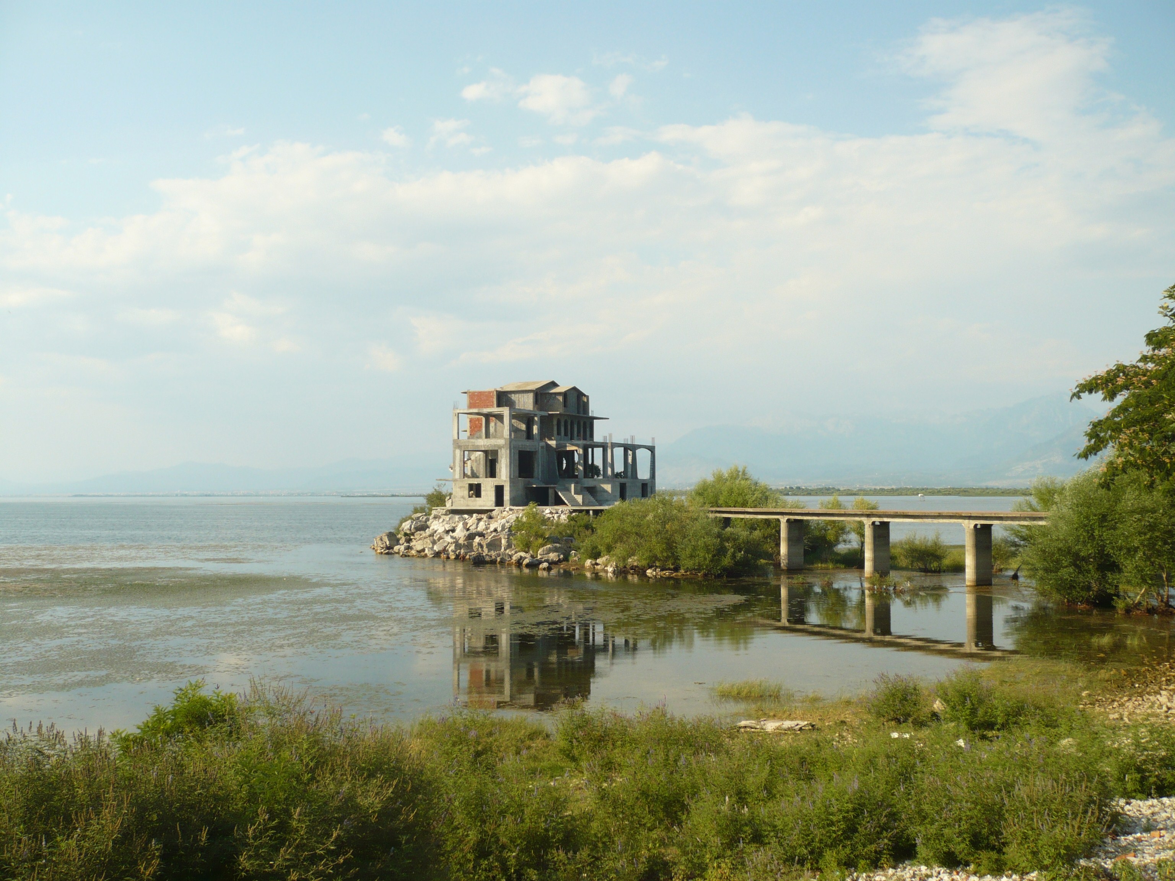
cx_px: 588
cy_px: 440
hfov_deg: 52.6
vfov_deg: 40.7
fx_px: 1188
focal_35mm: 35
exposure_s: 1/160
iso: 100
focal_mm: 5.8
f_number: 8
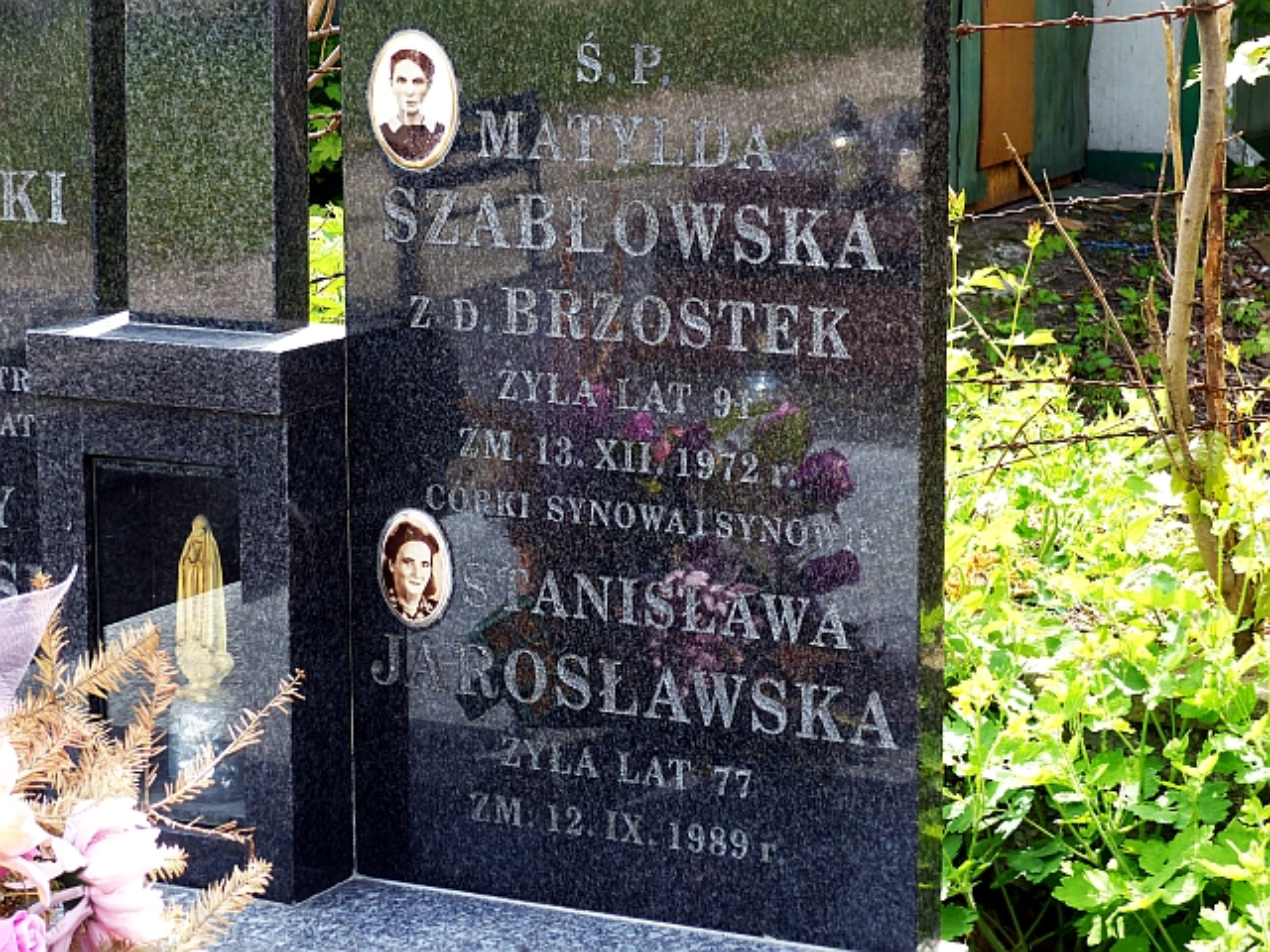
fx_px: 3449
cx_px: 635
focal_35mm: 94
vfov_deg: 15.7
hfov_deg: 20.9
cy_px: 476
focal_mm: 16.9
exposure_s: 1/200
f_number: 4
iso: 100
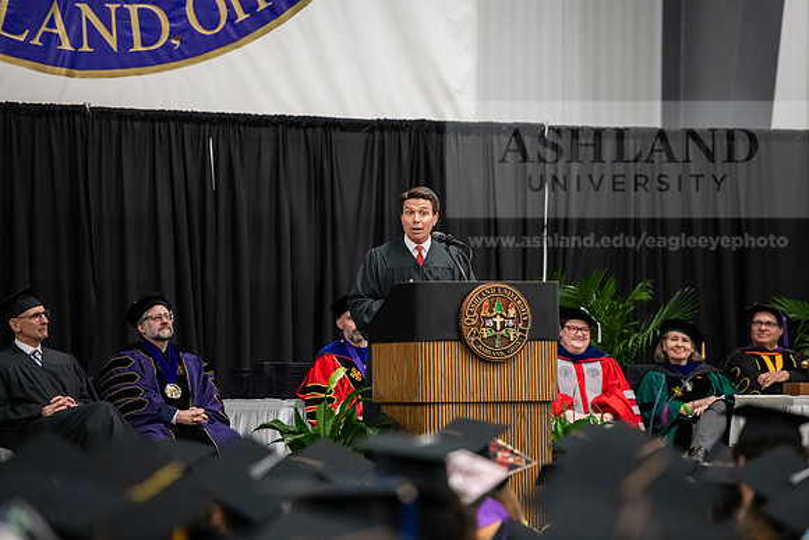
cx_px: 404
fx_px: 4158
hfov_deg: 11.1
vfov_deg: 7.4
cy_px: 270
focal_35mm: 185
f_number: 3.2
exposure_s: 1/200
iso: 3200
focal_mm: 185
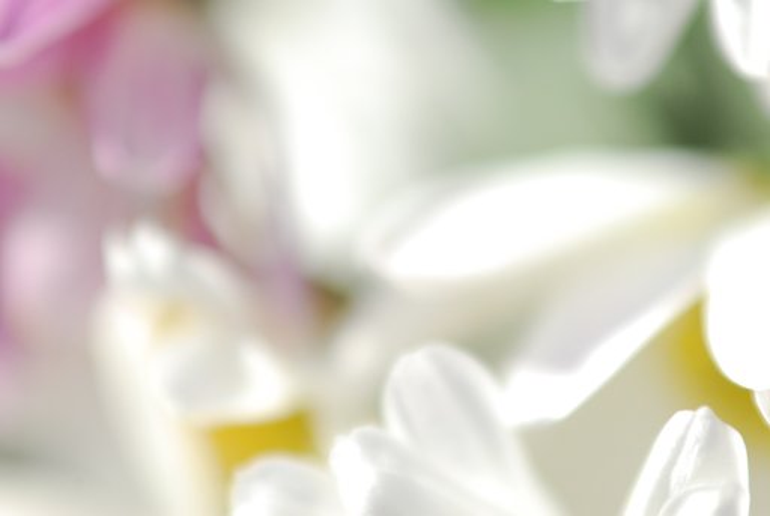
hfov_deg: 24.6
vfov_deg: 16.6
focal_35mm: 82
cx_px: 385
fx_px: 1767
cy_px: 258
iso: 640
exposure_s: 1/1600
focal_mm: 55
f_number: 3.5
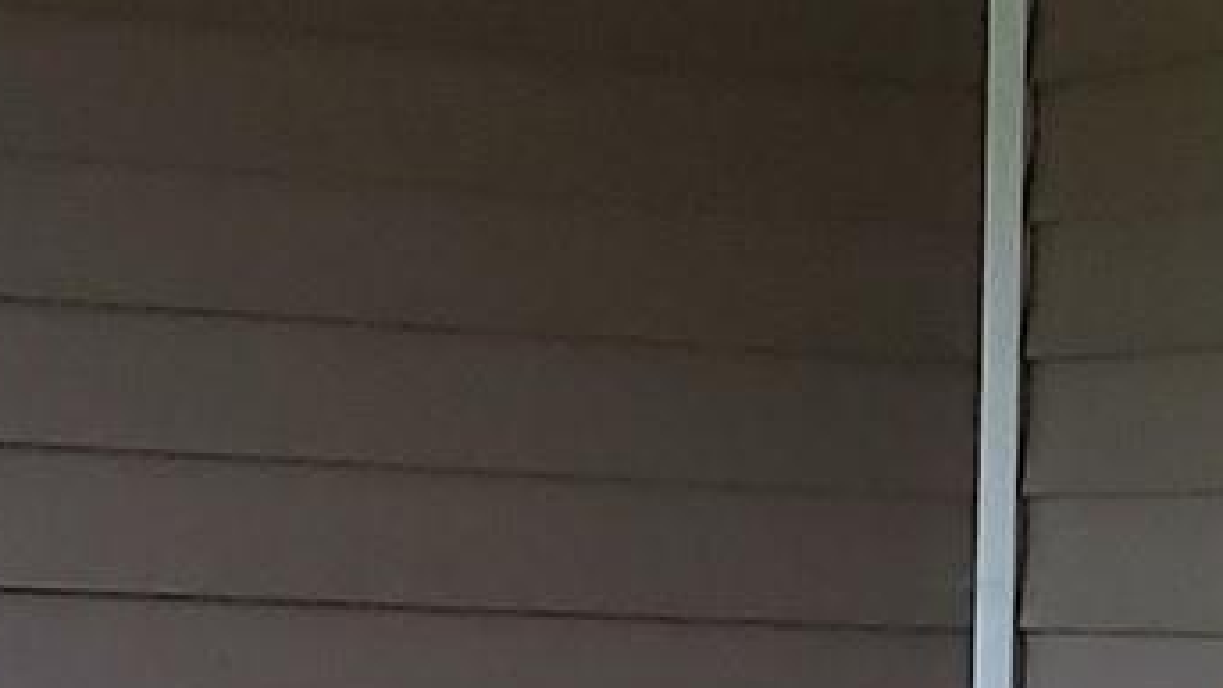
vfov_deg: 6.9
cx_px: 1316
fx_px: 5481
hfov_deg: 12.5
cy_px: 1419
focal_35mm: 169
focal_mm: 4.3
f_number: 1.5
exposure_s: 1/15
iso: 640
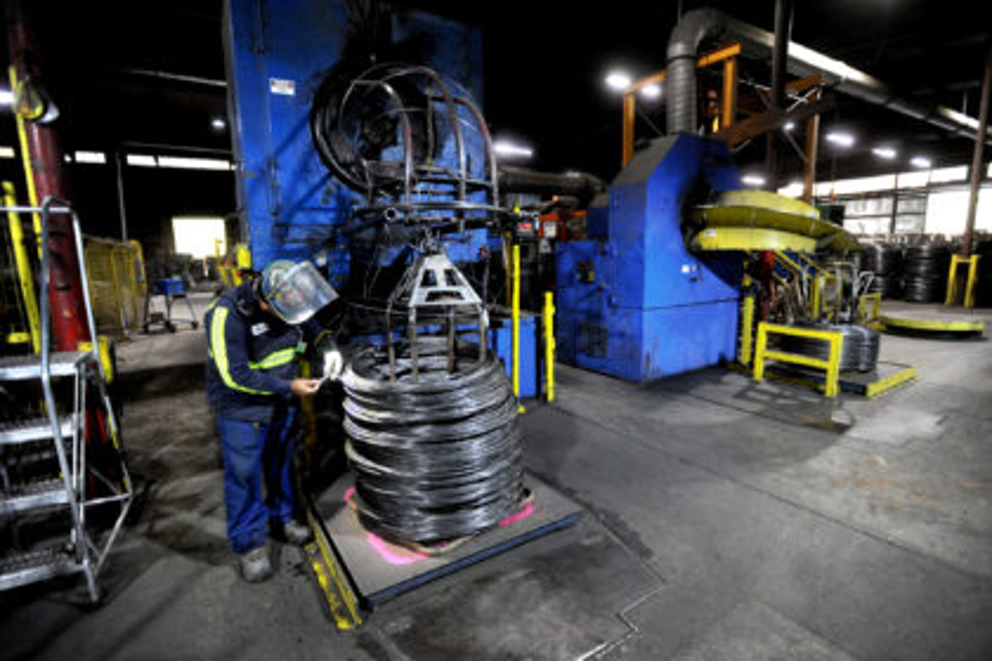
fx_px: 468
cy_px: 330
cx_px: 496
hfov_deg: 93.3
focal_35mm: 17
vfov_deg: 70.4
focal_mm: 17
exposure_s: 1/100
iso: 1600
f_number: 2.8
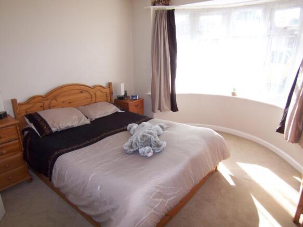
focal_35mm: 23
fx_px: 201
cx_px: 152
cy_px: 114
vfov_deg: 58.9
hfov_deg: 73.9
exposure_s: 1/60
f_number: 2.8
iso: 64
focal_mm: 3.8
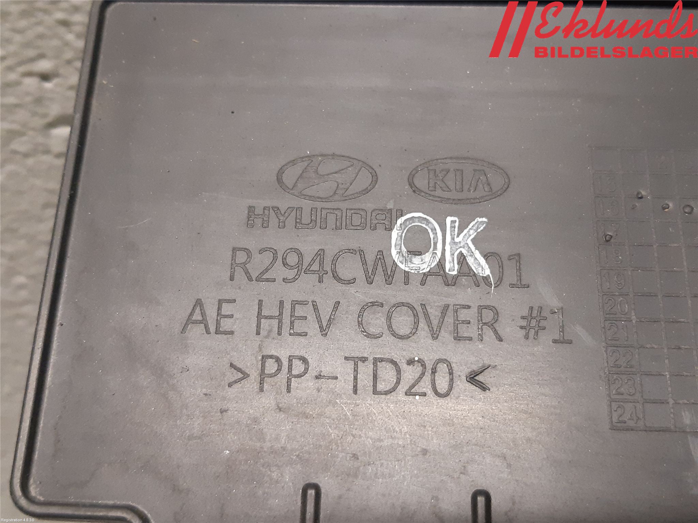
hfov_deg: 67.3
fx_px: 524
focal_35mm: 26
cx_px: 349
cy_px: 262
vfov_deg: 53.1
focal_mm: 3.93
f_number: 1.7
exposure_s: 1/50
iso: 250
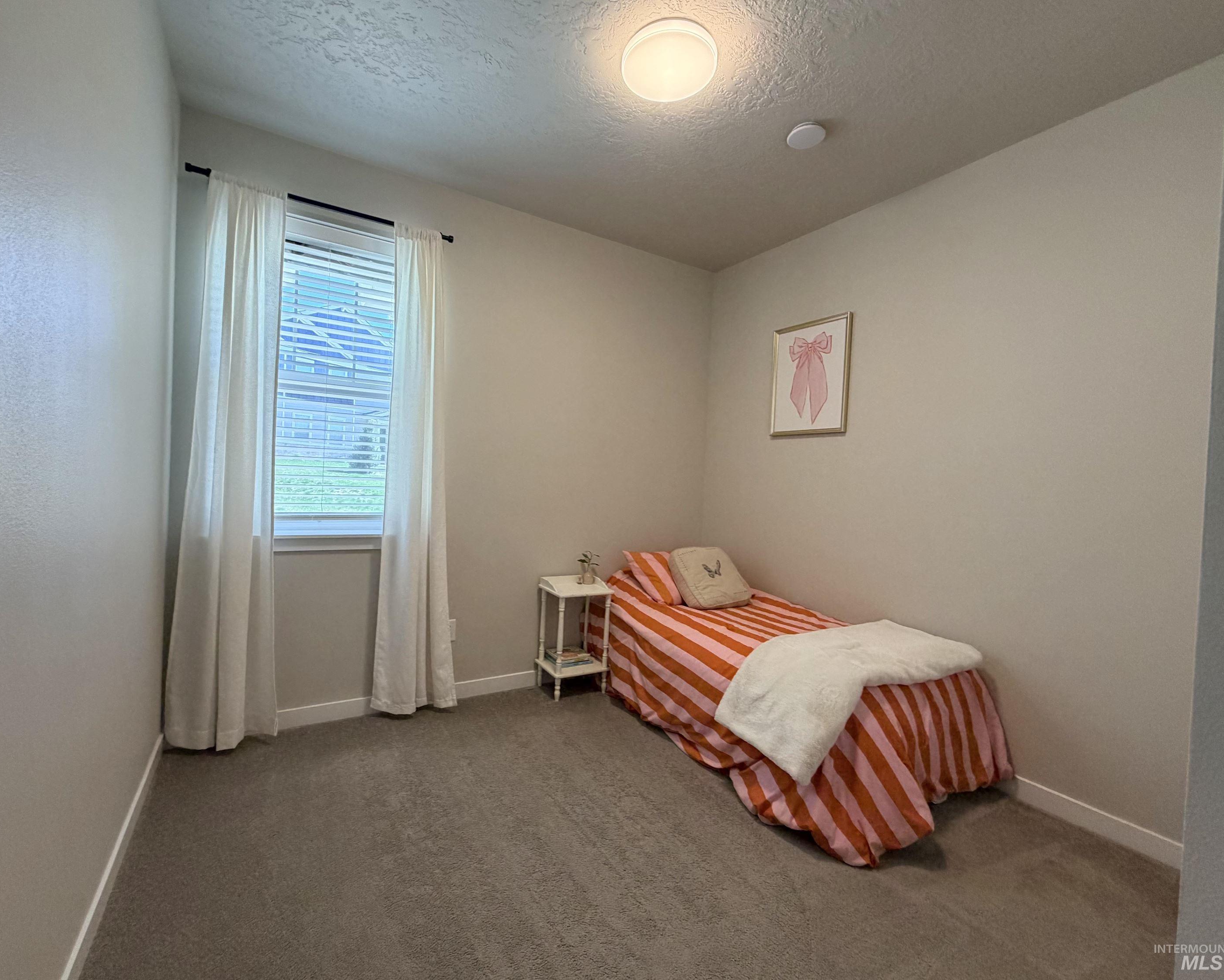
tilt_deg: -1.0
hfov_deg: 96.7
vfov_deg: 84.0
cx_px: 583
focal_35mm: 15
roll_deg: -2.6
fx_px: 543
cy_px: 490
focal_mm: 2.22
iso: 320
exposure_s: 1/120
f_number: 2.2
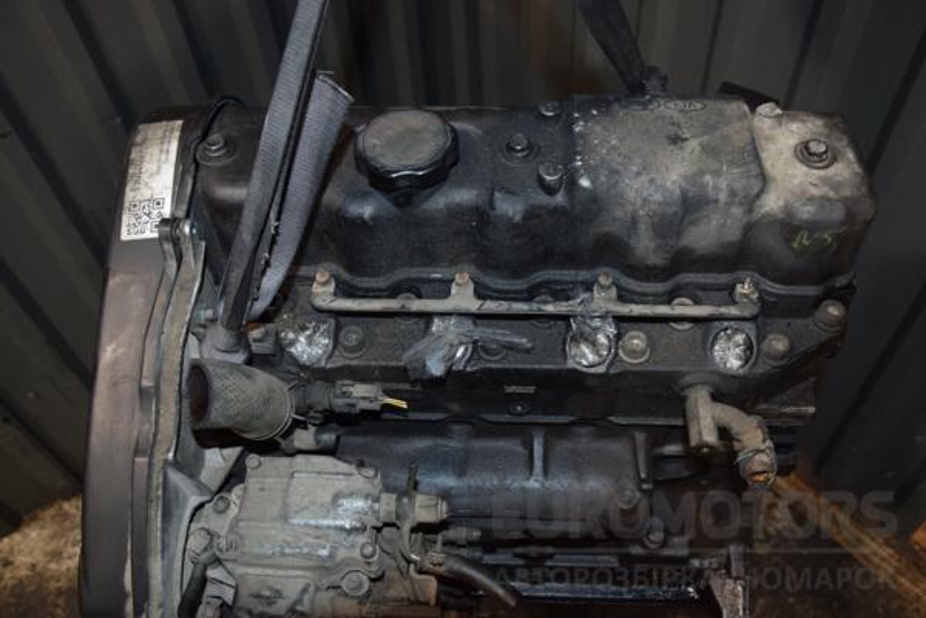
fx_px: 810
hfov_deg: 59.5
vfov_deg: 41.7
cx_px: 463
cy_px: 309
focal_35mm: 32
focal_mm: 21
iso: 800
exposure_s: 1/60
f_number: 5
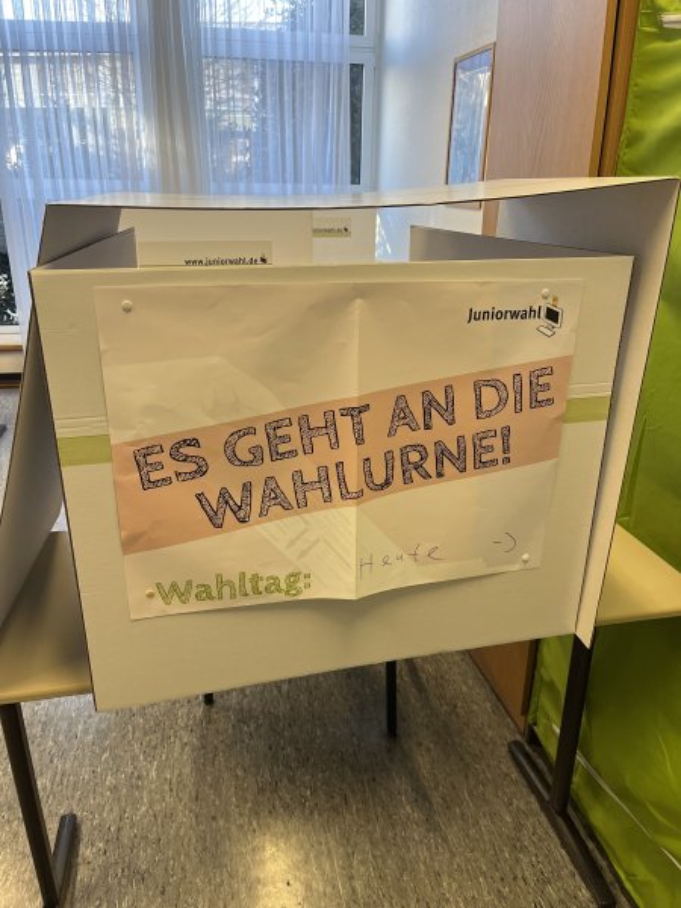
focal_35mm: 26
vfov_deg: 67.3
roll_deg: -1.6
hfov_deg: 53.1
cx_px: 340
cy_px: 454
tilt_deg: -21.4
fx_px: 682
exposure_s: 1/100
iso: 125
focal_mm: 5.1
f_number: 1.6
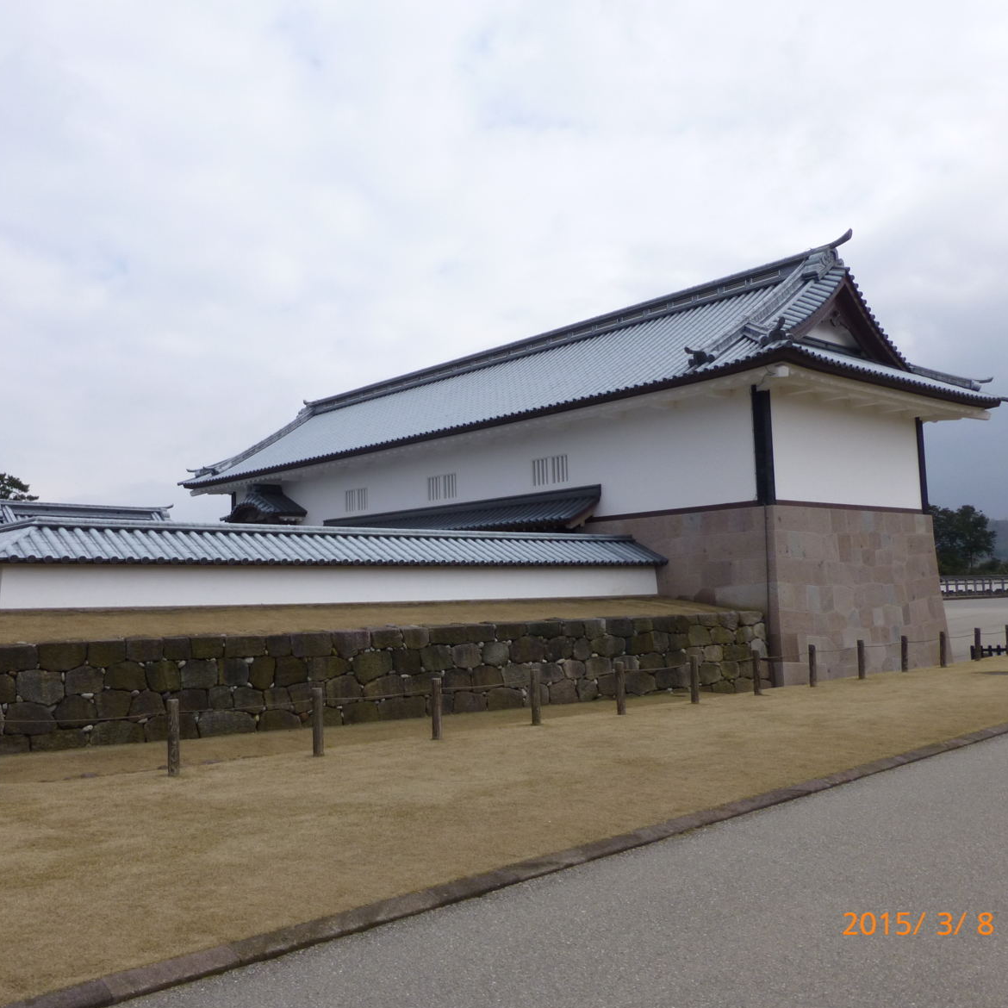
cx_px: 392
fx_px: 955
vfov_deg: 55.6
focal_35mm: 29
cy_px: 510
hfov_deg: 55.1
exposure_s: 1/1000
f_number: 4
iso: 100
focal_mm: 4.3
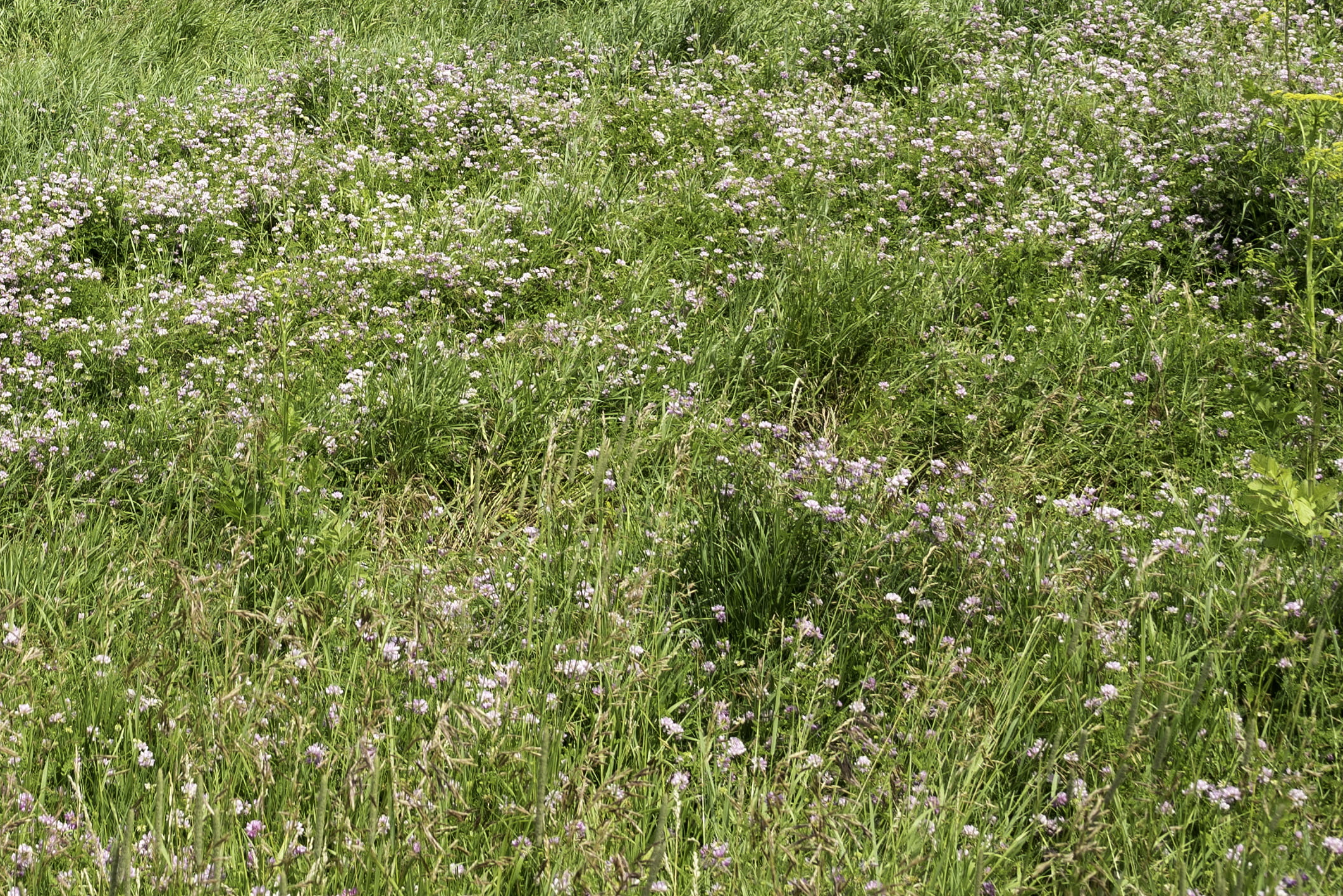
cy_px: -149
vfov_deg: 19.0
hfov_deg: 27.8
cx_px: -9
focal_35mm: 68
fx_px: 2537
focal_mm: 24
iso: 100
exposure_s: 1/320
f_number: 7.1
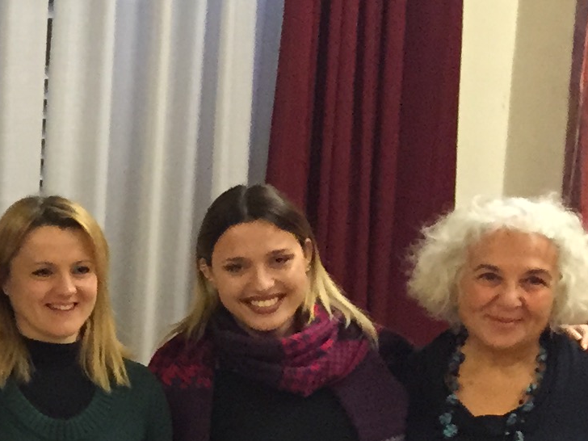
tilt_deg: -4.8
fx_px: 2208
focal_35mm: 130
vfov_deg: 11.4
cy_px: 355
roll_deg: -1.8
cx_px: -533
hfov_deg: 13.3
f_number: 2.2
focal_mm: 4.15
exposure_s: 1/33
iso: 250
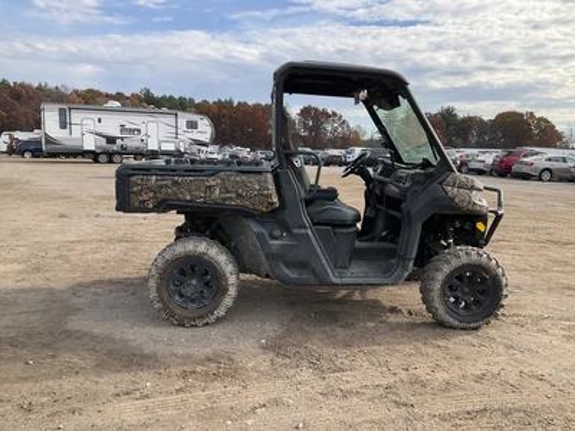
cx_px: 288
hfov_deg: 61.7
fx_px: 482
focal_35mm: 29
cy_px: 216
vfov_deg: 48.2
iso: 25
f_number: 1.8
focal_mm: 3
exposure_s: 1/929
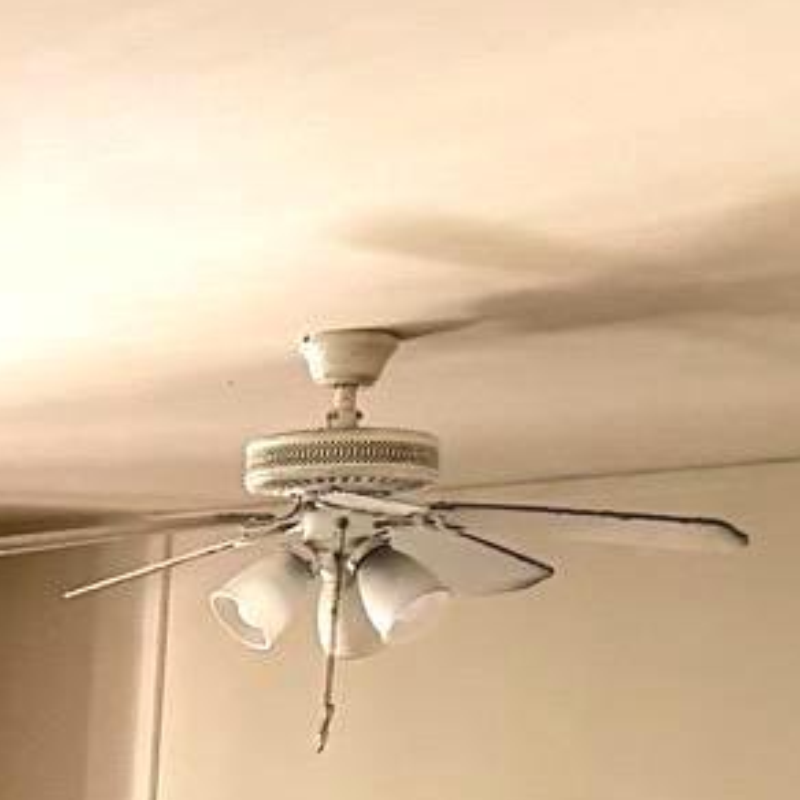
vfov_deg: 11.1
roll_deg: -1.6
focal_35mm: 149
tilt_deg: -4.4
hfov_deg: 10.9
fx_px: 3896
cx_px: -679
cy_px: 1345
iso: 640
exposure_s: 1/60
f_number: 1.78
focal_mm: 6.76
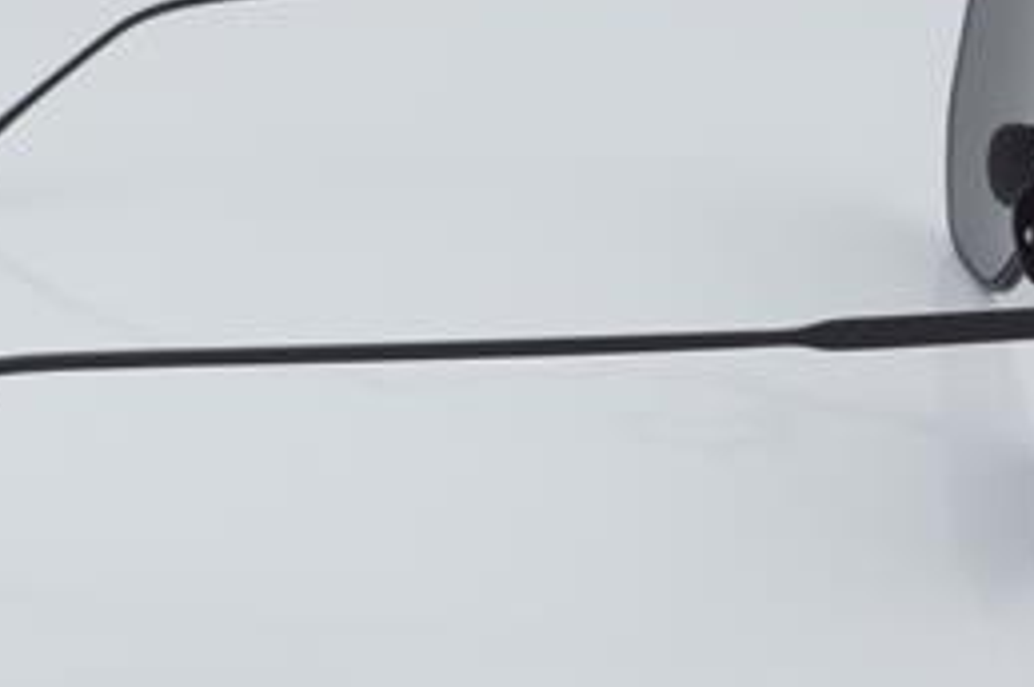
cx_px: 447
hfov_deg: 17.7
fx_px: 3328
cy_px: 304
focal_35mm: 116
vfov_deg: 11.8
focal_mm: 50
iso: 100
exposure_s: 1/4
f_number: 32
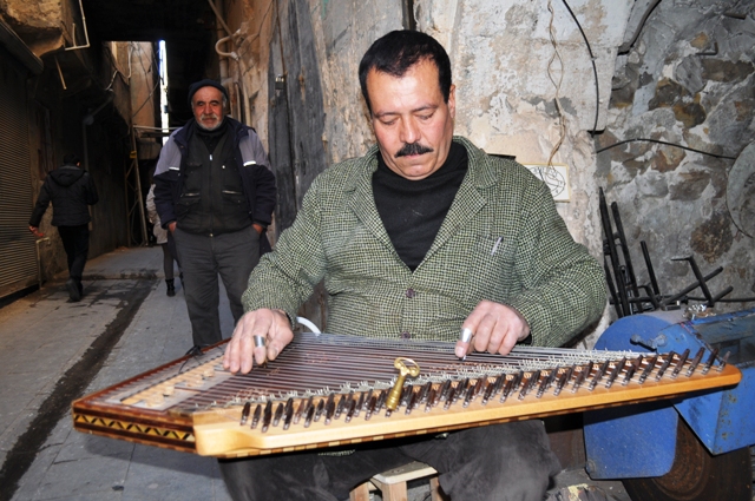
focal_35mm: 33
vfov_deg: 39.9
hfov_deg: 57.3
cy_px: 250
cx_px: 378
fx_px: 691
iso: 200
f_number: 3.8
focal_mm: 22
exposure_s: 1/60
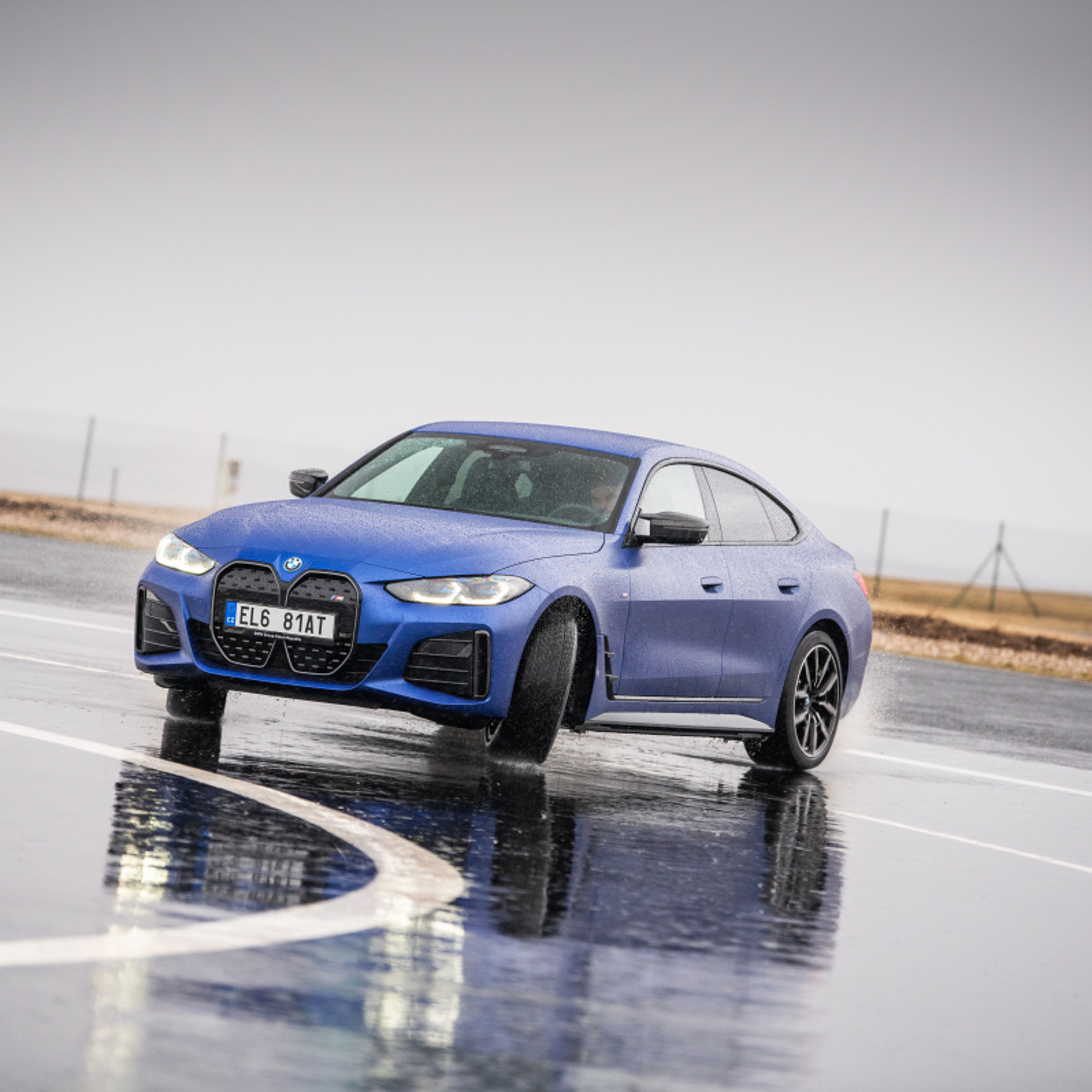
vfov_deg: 9.8
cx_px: 499
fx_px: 6389
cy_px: 546
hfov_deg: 9.8
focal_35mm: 179
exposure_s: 1/500
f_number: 2.8
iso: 500
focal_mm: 140
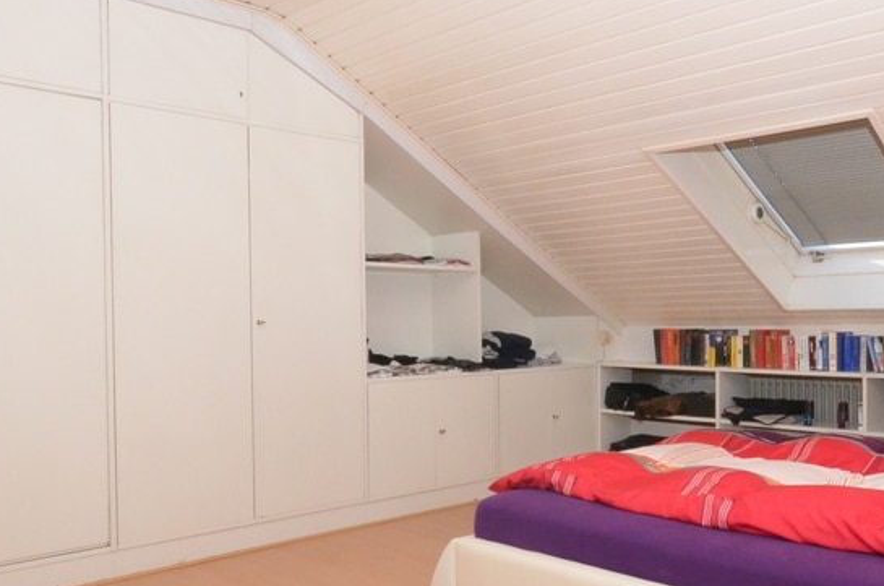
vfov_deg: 39.8
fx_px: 809
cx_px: 539
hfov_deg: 56.8
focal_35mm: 33
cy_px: 324
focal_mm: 10
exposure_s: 1/200
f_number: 18
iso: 2500
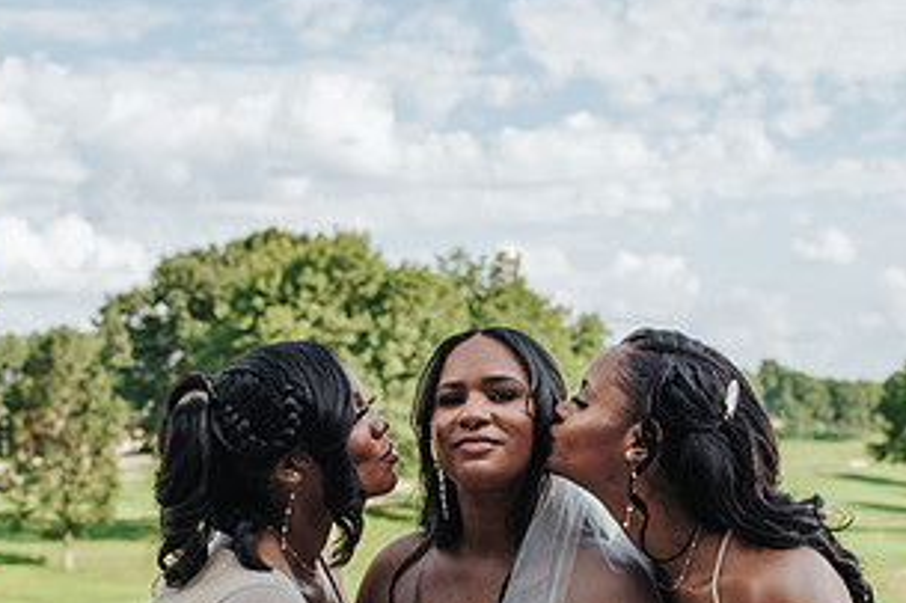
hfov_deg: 26.6
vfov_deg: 17.8
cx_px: 507
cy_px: 490
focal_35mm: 76
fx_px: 1912
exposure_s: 1/400
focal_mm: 35
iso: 100
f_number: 3.5
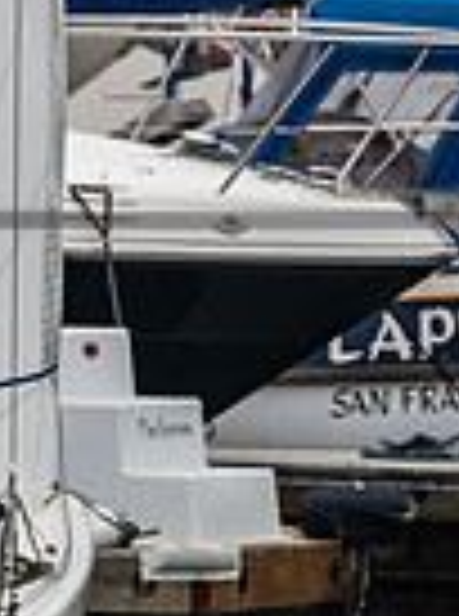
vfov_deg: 3.7
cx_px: -814
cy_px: 326
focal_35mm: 531
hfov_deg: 2.8
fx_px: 9432
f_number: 6.3
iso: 400
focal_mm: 130
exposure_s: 1/800
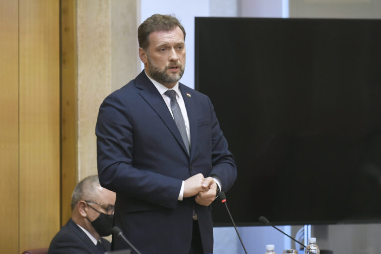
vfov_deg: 5.2
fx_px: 2816
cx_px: 191
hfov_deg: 7.7
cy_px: 155
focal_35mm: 266
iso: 800
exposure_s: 1/250
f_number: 3.5
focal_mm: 200
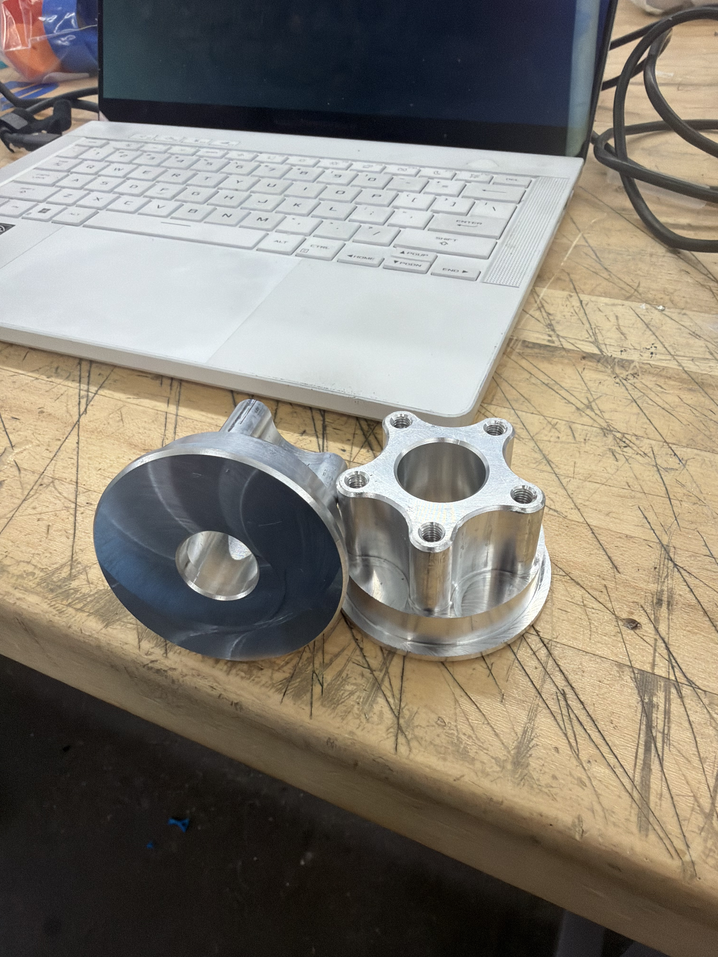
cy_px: 478
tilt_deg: -45.2
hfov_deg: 54.9
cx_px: 359
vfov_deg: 69.4
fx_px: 691
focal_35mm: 25
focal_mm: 2.22
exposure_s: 1/120
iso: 100
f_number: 2.2
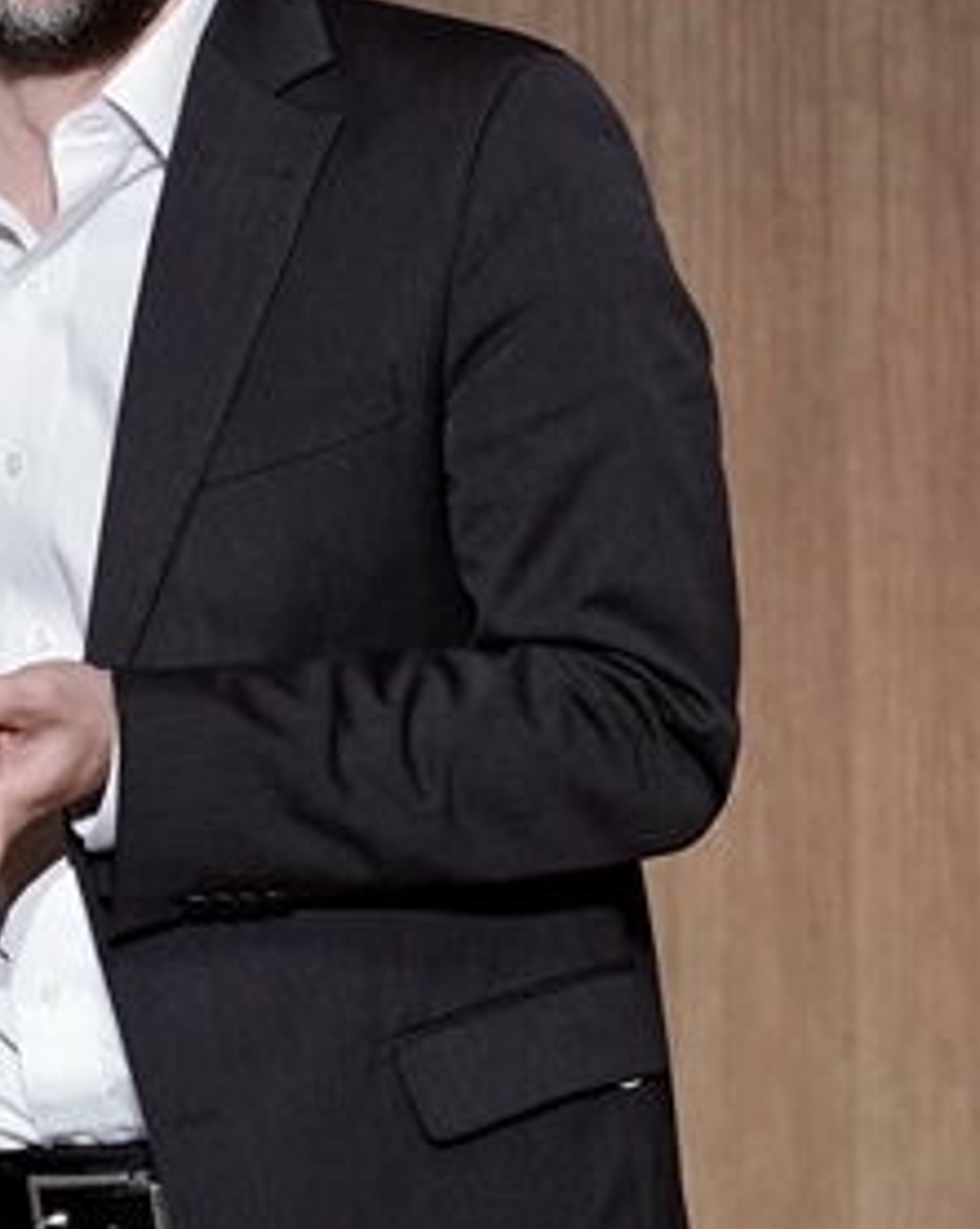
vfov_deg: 10.1
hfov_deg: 8.0
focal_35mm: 190
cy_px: 246
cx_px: -417
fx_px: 6900
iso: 2000
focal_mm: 56
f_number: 5.6
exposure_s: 1/200
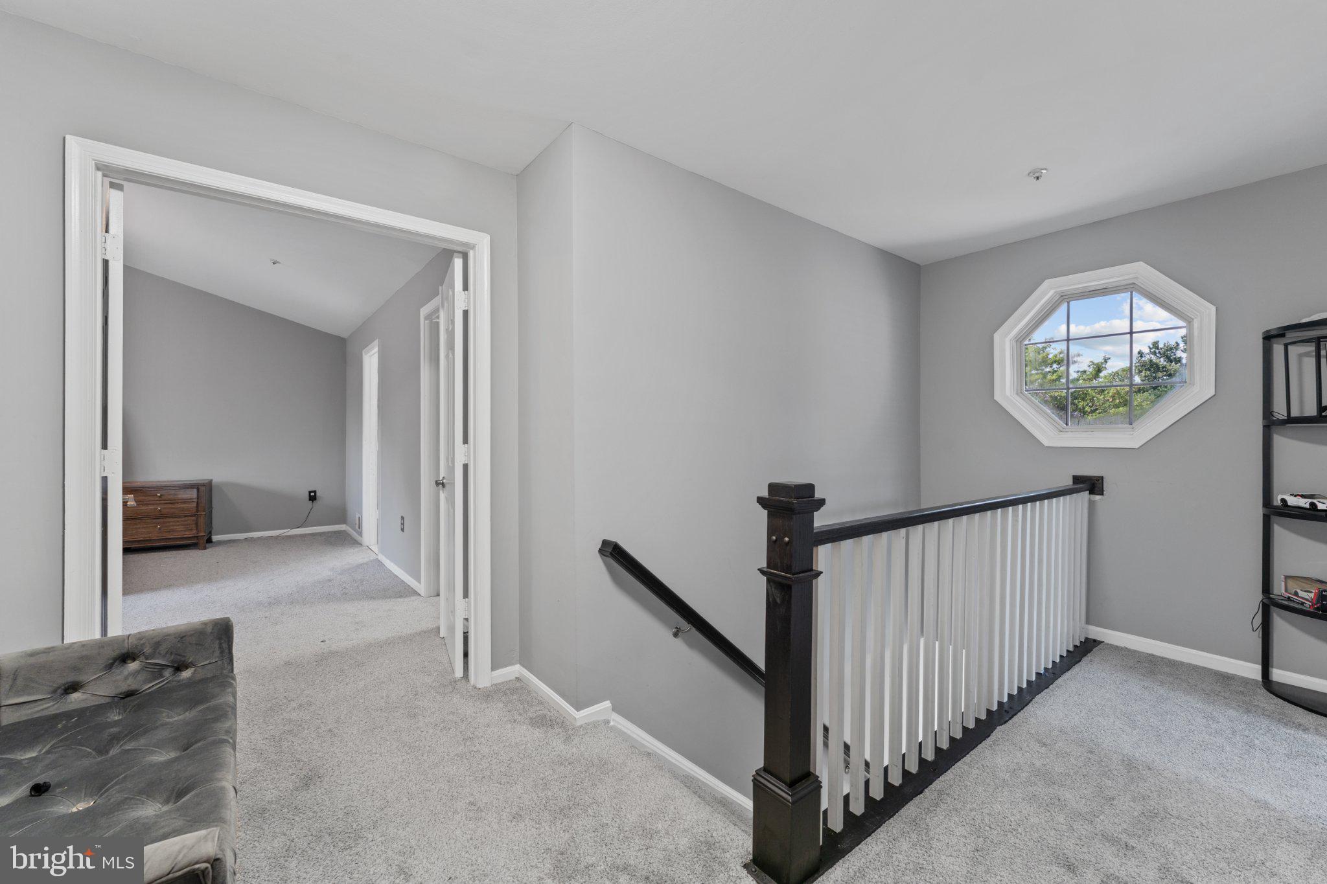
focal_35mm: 14
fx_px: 516
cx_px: 664
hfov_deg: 104.3
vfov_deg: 81.2
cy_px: 442
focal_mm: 14
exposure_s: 1/1.25
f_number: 8
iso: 100
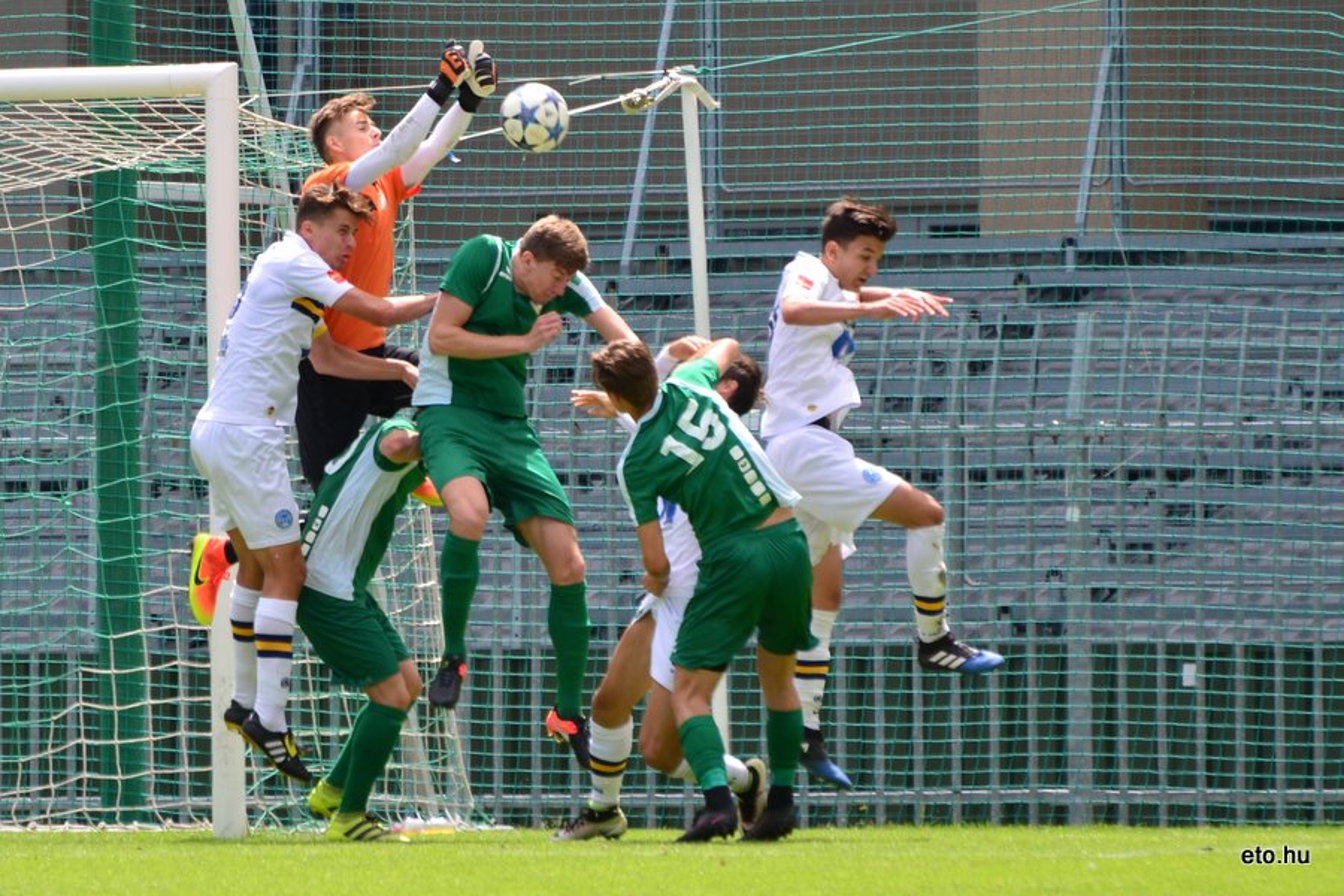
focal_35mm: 450
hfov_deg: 4.6
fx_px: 16799
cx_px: 672
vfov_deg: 3.1
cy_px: 448
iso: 250
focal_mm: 300
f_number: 5.6
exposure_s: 1/640
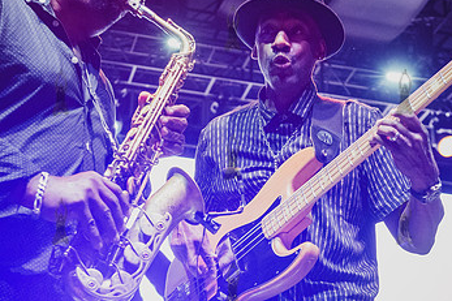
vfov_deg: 15.3
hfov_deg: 22.9
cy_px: 156
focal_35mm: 89
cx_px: 232
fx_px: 1117
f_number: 4.5
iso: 4000
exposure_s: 1/320
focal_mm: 52
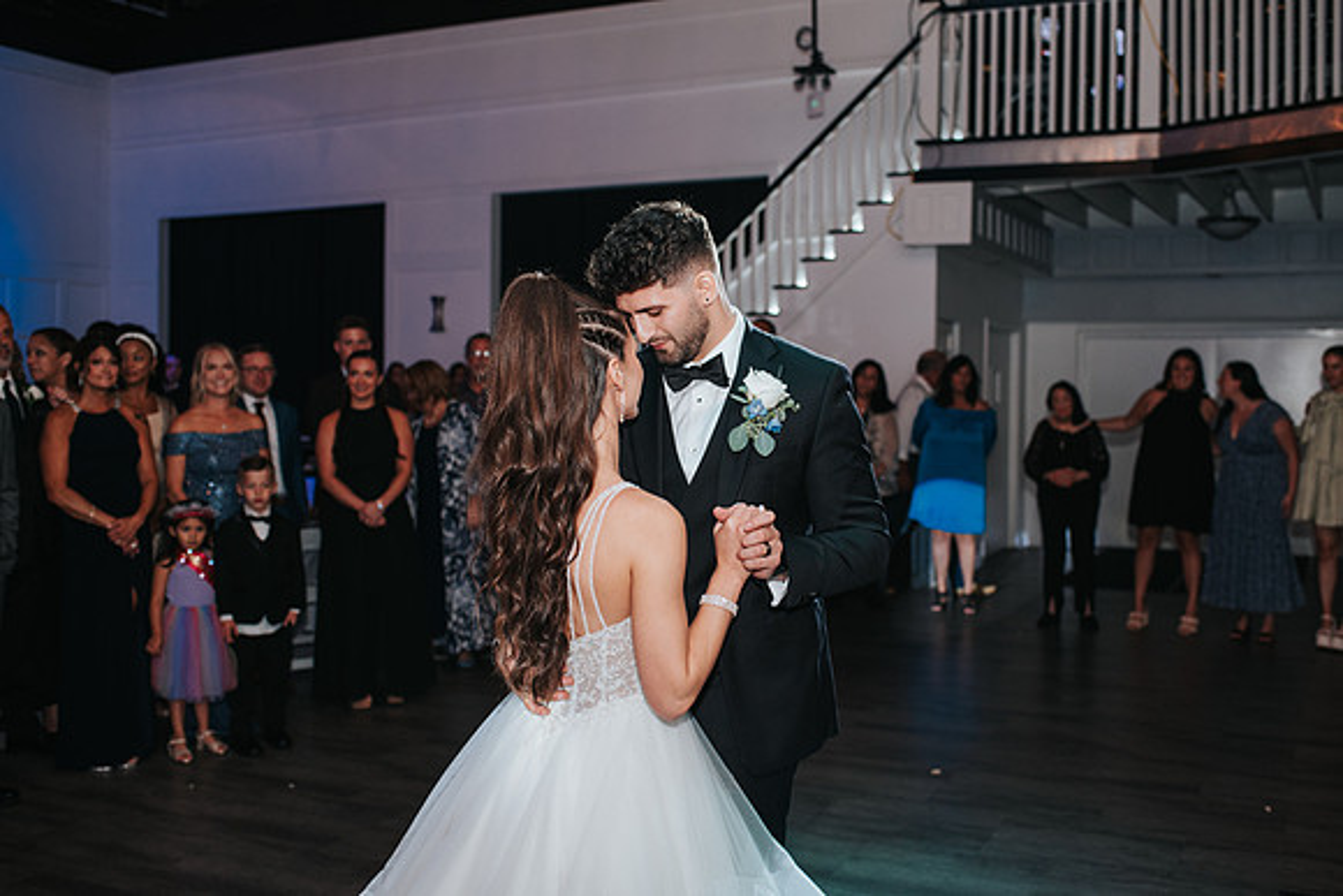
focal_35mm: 37
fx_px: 1369
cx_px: 700
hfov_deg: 52.3
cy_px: 429
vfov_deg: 36.2
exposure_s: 1/200
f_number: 2.8
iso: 1000
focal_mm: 35
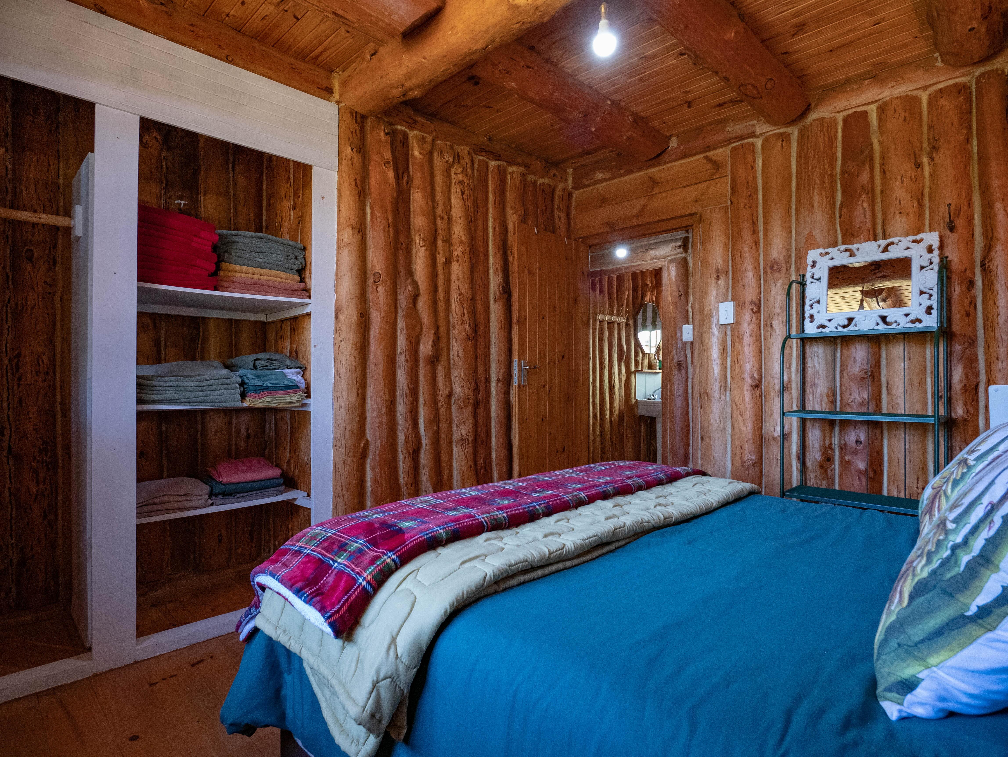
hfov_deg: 87.7
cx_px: 504
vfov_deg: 71.6
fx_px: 524
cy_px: 378
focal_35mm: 18
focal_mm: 9
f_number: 5
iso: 1600
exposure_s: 1/60
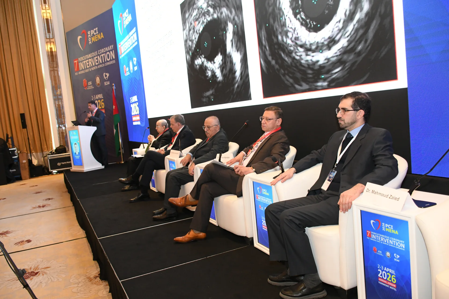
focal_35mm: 30
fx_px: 374
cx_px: 224
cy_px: 150
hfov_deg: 61.9
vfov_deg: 43.6
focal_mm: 20
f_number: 3.5
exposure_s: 1/100
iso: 2500
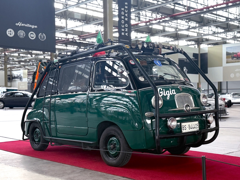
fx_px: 312
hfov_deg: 42.1
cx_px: 120
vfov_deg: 32.2
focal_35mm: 45
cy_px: 90
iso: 200
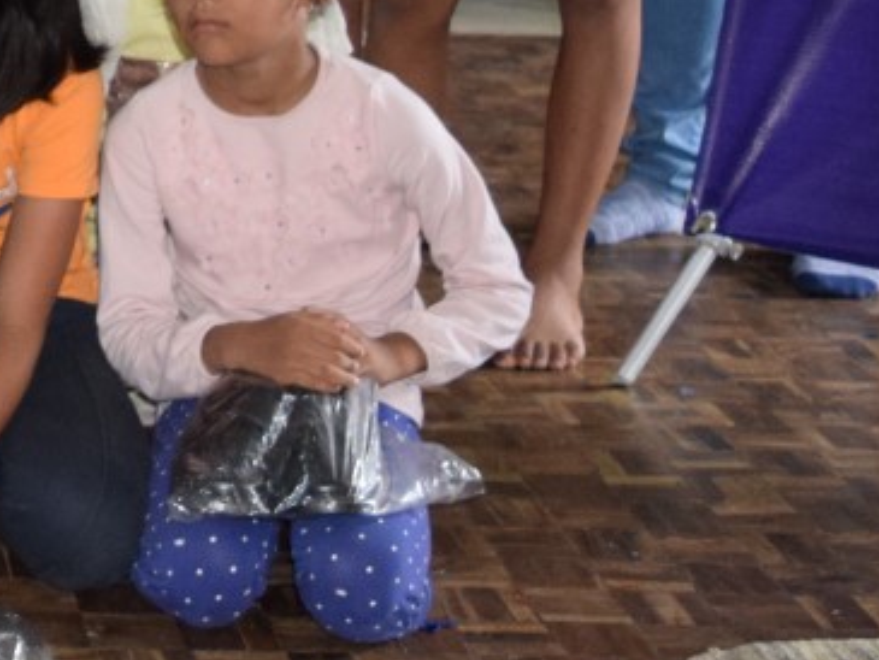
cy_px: -441
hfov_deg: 13.8
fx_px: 3251
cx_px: -667
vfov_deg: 11.0
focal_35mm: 128
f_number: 3.8
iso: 1600
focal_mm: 20
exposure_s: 1/60
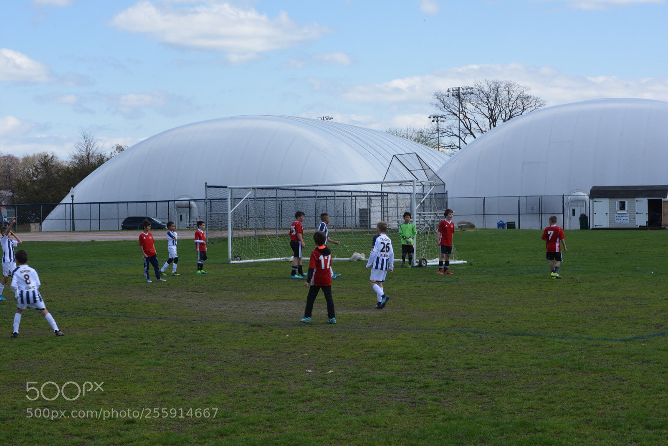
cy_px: 223
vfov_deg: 19.5
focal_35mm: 70
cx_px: 334
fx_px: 1299
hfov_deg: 28.8
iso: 320
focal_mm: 70
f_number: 22
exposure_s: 1/80
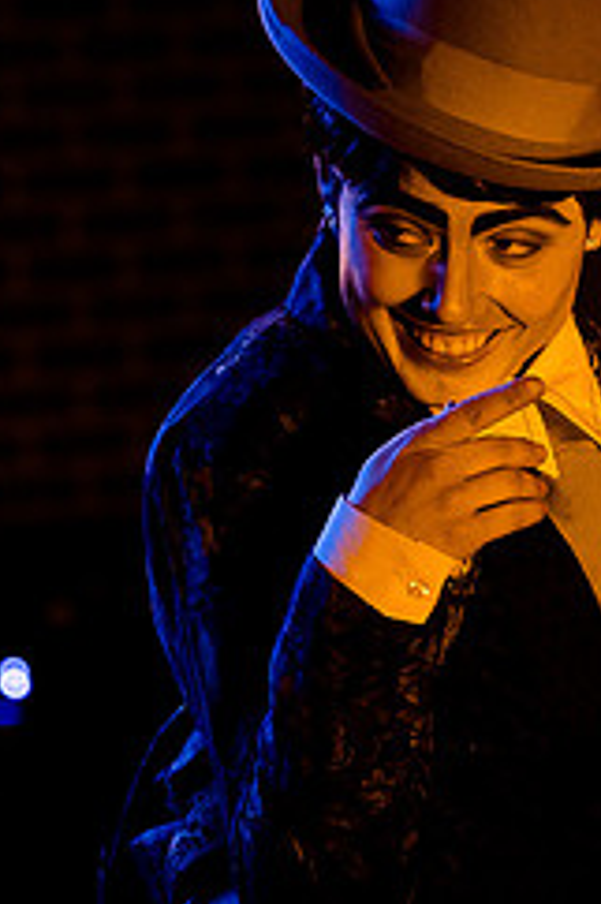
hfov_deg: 3.8
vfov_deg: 5.6
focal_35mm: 366
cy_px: 341
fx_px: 9178
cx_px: 385
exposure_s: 1/250
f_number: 4
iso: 2500
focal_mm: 120
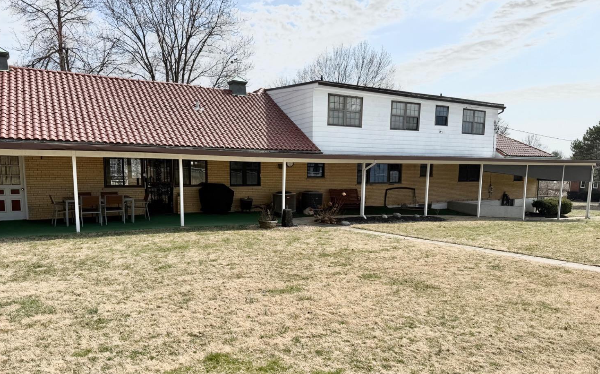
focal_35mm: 26
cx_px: 295
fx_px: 425
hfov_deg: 70.4
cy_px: 223
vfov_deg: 47.3
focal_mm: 6.76
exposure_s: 1/6173
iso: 80
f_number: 1.78
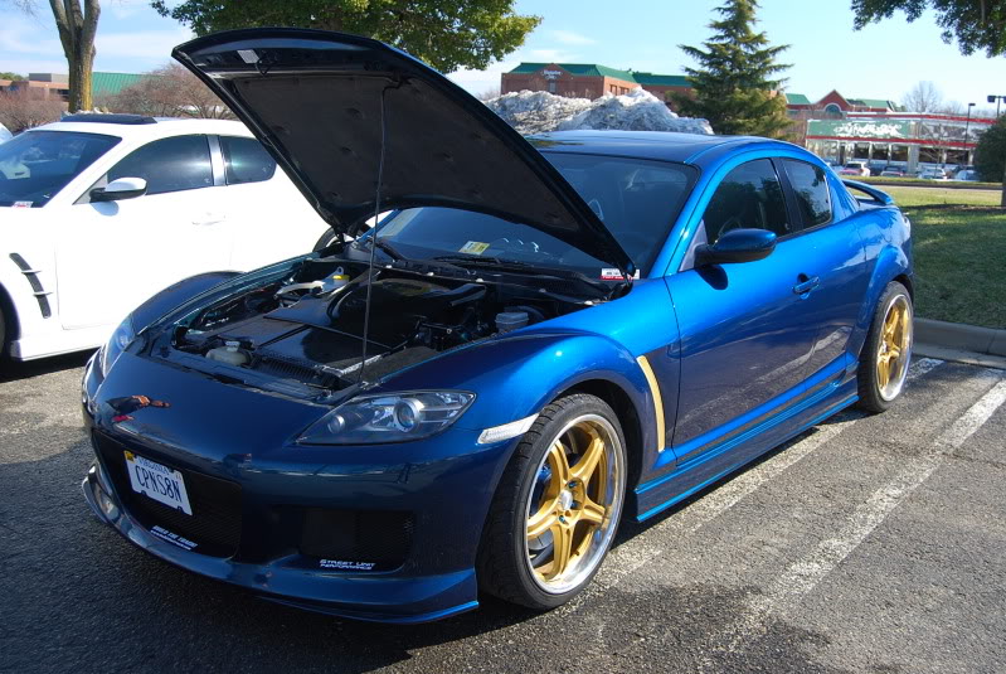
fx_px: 1007
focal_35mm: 36
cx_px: 503
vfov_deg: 37.0
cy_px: 337
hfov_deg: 53.1
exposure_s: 1/125
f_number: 5.6
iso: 180
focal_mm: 24
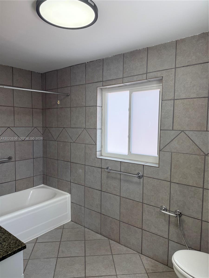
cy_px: 139
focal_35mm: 24
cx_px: 104
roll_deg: -1.2
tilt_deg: -3.4
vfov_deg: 71.6
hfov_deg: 56.8
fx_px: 193
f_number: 1.78
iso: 100
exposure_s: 1/339
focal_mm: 6.76
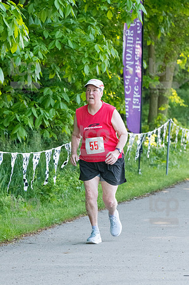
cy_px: 142
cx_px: 94
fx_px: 1776
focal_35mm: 225
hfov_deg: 6.1
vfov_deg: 9.2
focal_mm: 150
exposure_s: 1/1600
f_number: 5.6
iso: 4000
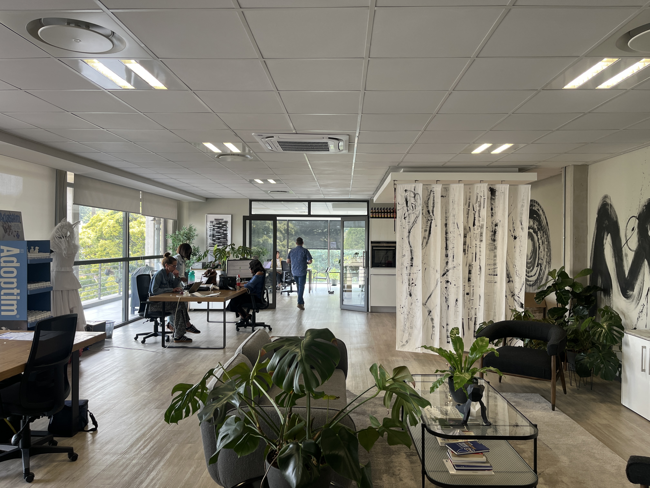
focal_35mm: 26
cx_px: 325
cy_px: 244
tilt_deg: -0.6
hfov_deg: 67.3
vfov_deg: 53.1
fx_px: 488
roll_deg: -1.2
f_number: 1.6
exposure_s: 1/122
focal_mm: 5.1
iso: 50
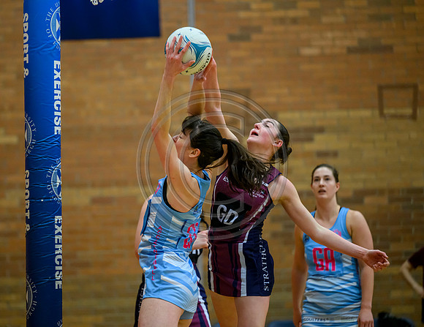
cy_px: 164
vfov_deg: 8.3
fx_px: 2247
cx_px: 179
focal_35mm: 182
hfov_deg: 10.8
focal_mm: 165
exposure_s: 1/1000
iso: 5000
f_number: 2.8
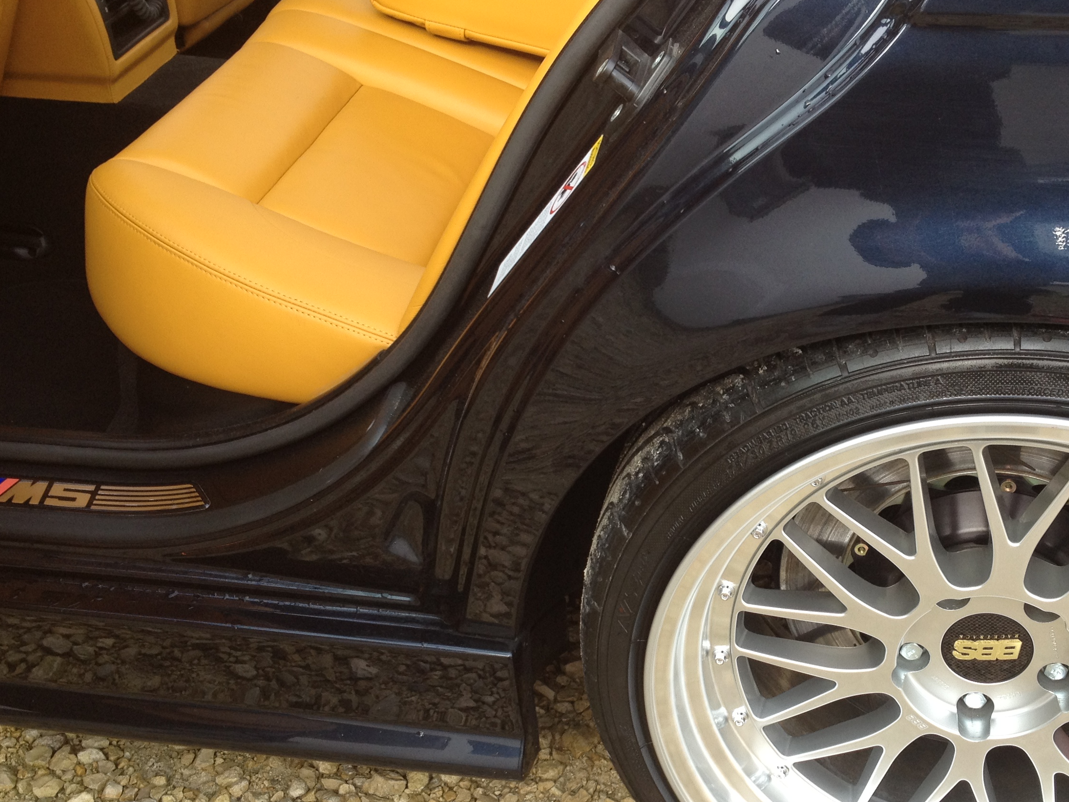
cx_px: 701
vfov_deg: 28.5
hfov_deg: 37.1
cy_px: 502
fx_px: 1575
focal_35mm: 51
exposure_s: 1/153
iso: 64
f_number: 2.4
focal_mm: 4.28
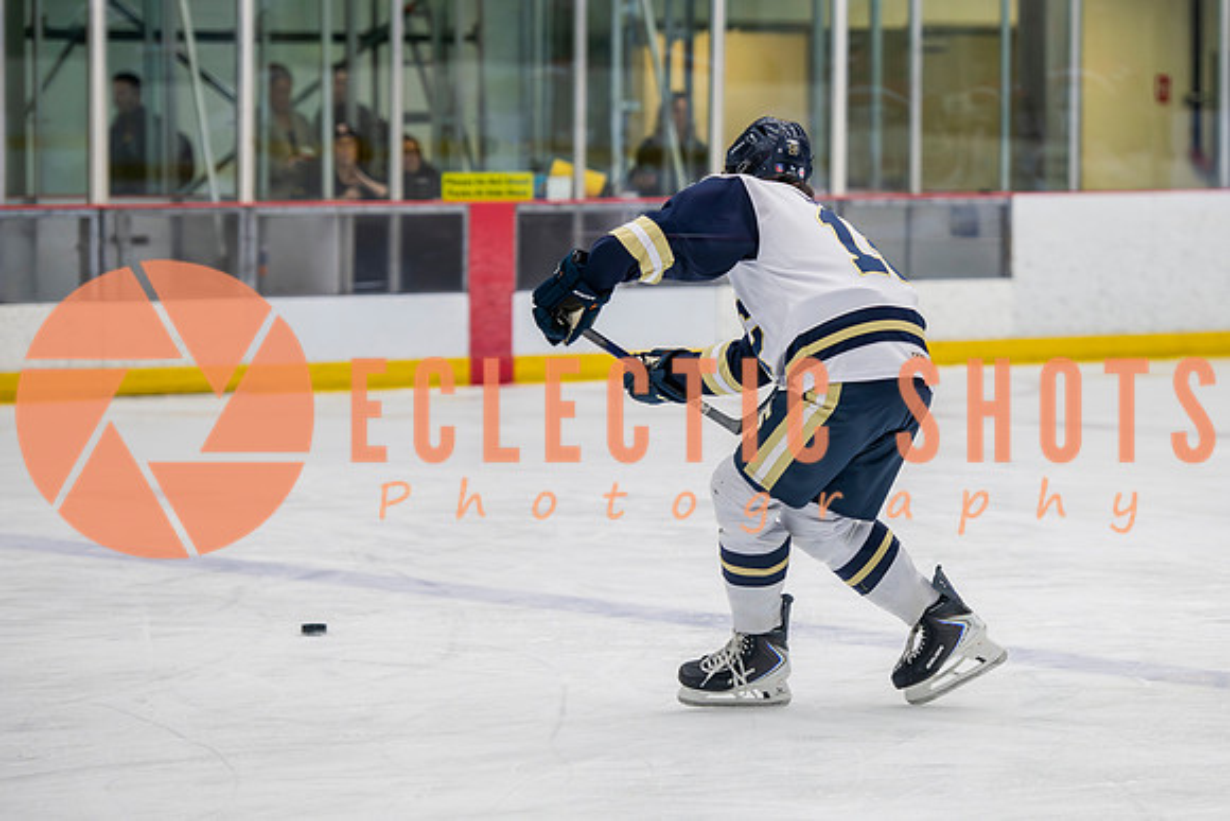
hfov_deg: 12.0
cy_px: 378
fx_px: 5833
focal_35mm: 171
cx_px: 855
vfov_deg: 8.0
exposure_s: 1/640
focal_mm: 120
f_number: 3.2
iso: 2000
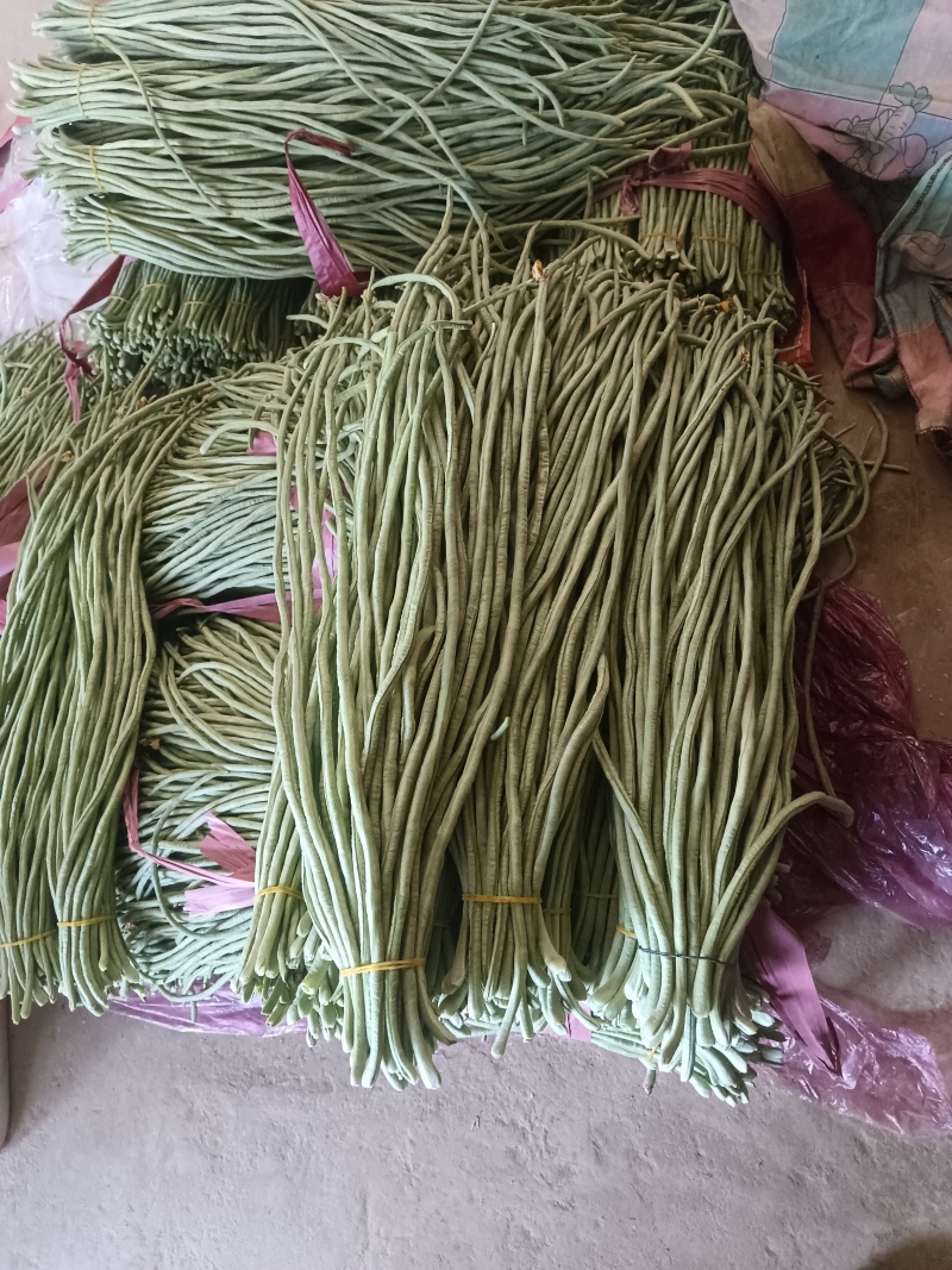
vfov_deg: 69.4
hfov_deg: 54.9
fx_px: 917
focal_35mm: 25
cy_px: 635
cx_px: 476
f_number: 1.8
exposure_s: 1/120
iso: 3652
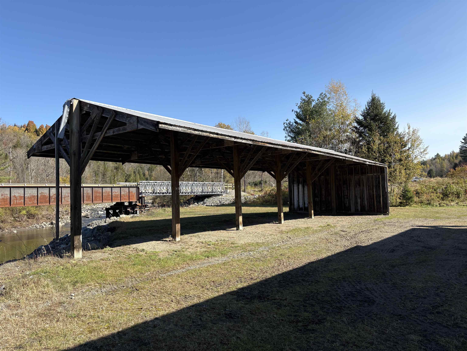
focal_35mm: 26
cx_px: 234
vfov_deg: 53.1
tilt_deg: +3.8
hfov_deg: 67.3
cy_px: 176
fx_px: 351
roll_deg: +2.2
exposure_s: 1/1848
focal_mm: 5.96
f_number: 1.6
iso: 50
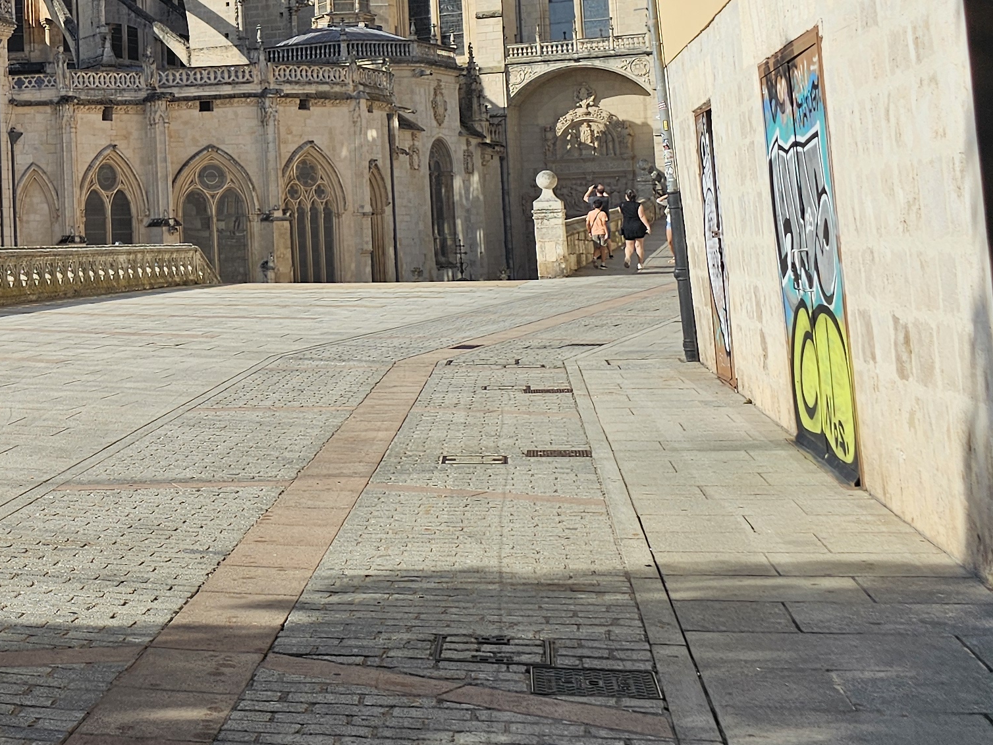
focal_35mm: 61
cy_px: 81
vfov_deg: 23.4
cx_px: -131
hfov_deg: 28.4
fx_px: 1750
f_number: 1.7
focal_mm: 6.3
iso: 10
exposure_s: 1/937
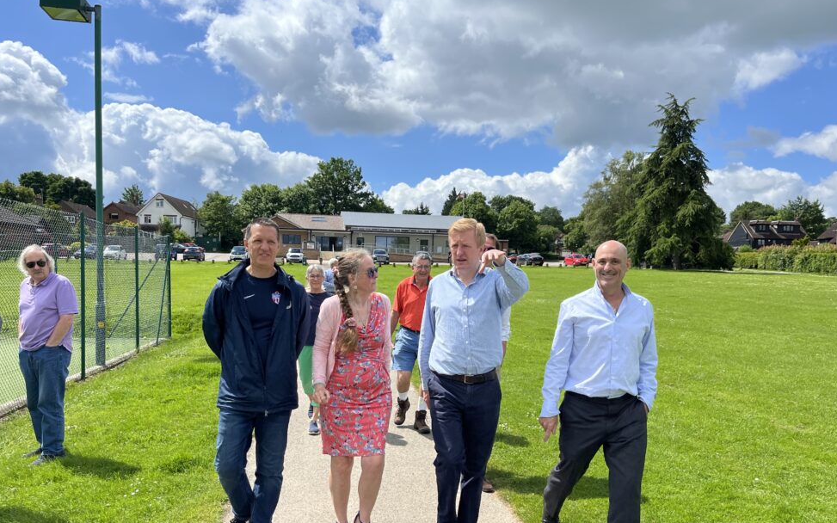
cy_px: 318
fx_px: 661
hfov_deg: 64.6
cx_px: 413
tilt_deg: -4.9
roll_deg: -1.4
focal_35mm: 29
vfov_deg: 42.9
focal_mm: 5.1
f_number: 1.6
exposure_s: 1/3876
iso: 50
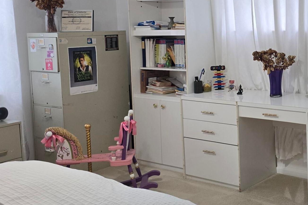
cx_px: 295
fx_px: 453
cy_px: 64
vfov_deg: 25.4
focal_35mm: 53
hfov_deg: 34.7
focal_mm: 6.3
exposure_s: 1/120
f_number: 1.7
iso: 125
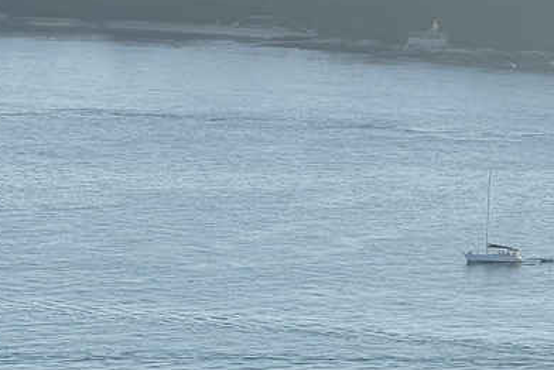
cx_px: 702
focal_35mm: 245
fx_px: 3773
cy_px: 133
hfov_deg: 8.3
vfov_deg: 5.6
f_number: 2.8
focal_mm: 9
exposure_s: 1/1193
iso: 32
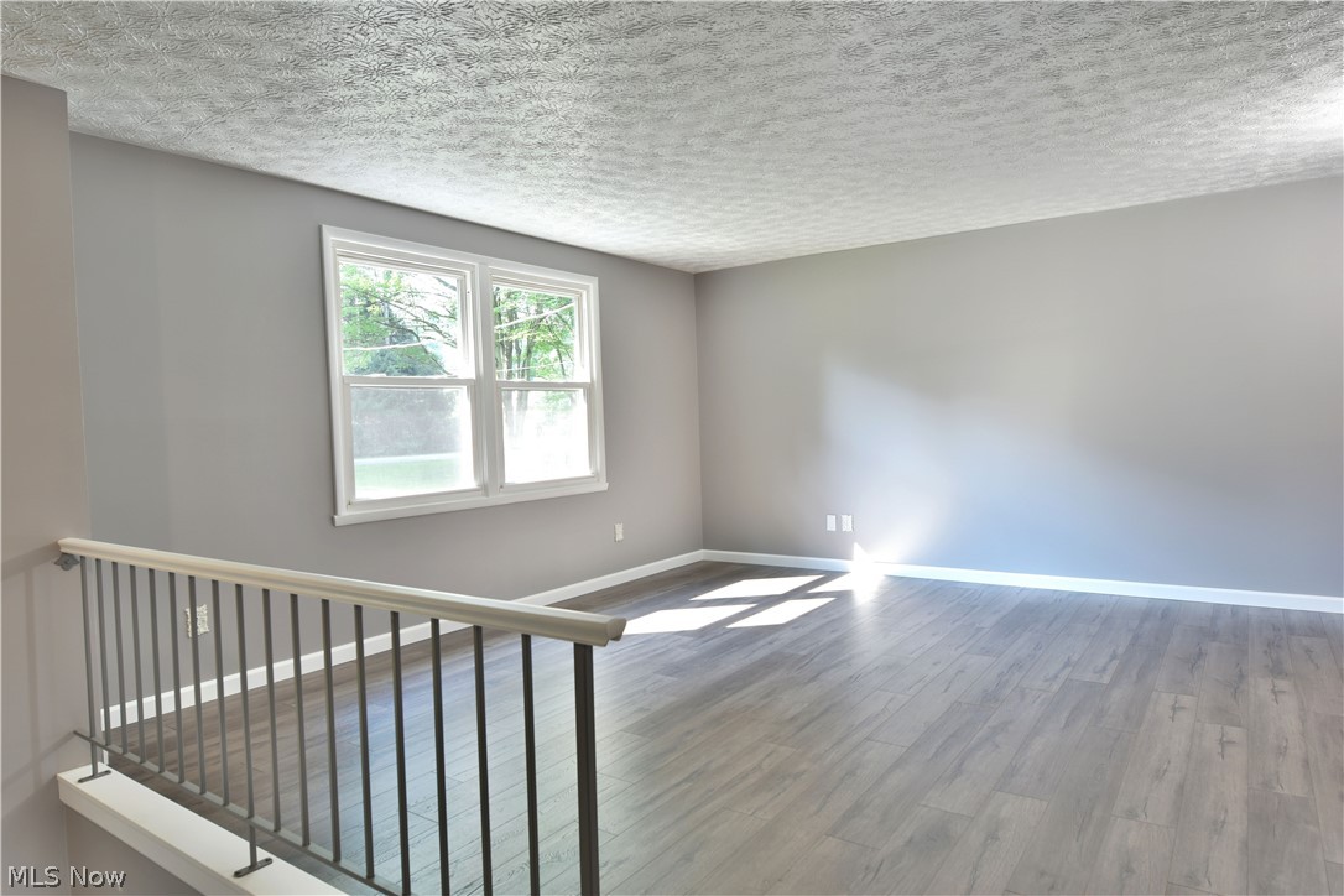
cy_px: 448
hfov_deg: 81.2
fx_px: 784
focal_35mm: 21
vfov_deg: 59.5
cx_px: 672
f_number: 4.5
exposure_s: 1/13
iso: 200
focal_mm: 14
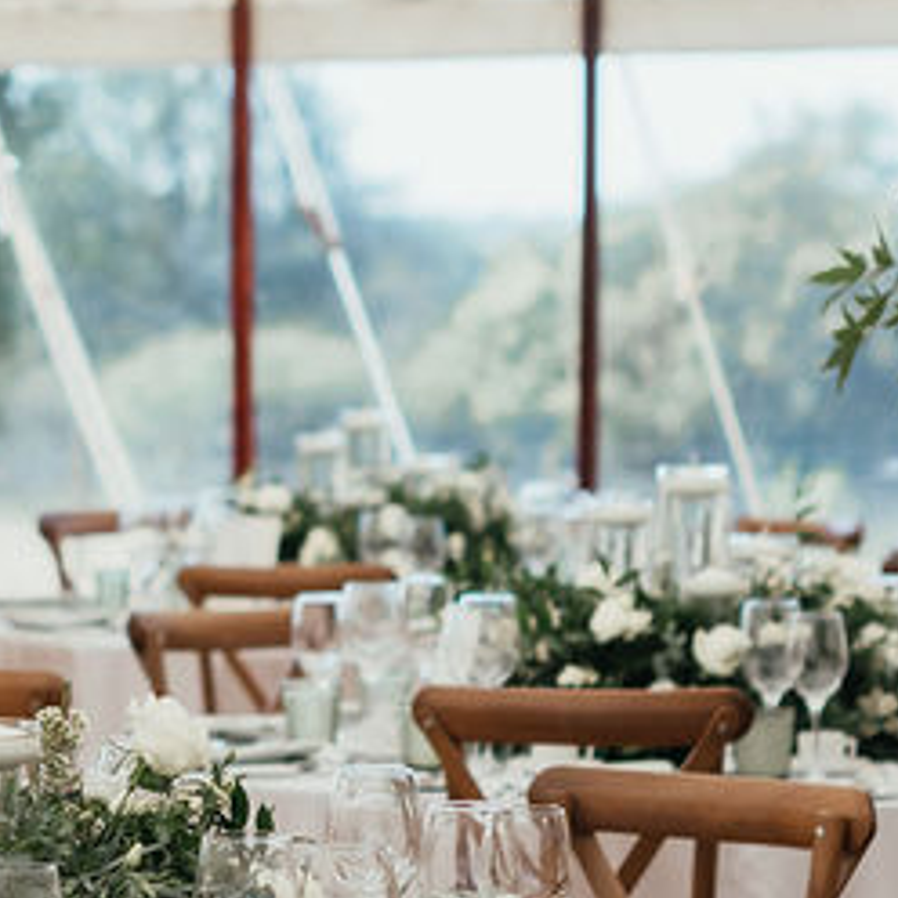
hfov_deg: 9.9
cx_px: 17
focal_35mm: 176
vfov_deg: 9.9
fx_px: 5166
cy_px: 409
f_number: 2.5
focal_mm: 50
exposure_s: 1/2500
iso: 320
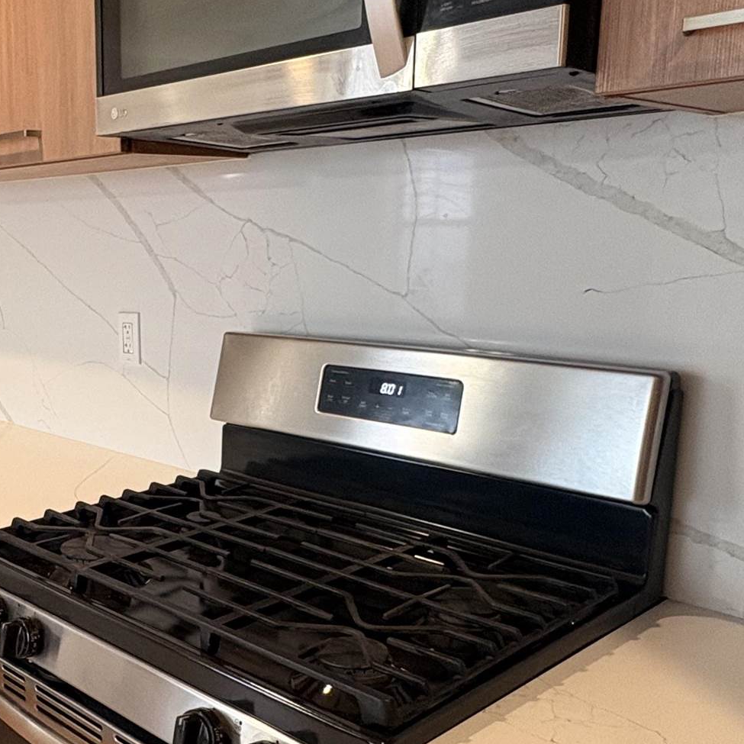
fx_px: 948
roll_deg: +1.3
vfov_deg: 42.8
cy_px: 408
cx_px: 86
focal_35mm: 39
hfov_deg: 39.9
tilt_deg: -9.9
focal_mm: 2.22
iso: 250
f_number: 2.2
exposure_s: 1/60
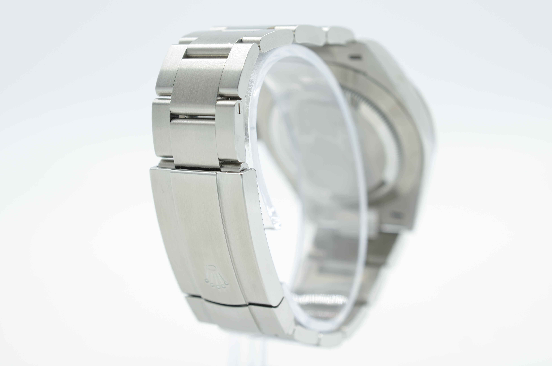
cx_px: 276
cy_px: 183
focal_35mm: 60
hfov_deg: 33.5
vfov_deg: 22.5
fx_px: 918
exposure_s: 1/50
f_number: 8
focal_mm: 40
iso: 100
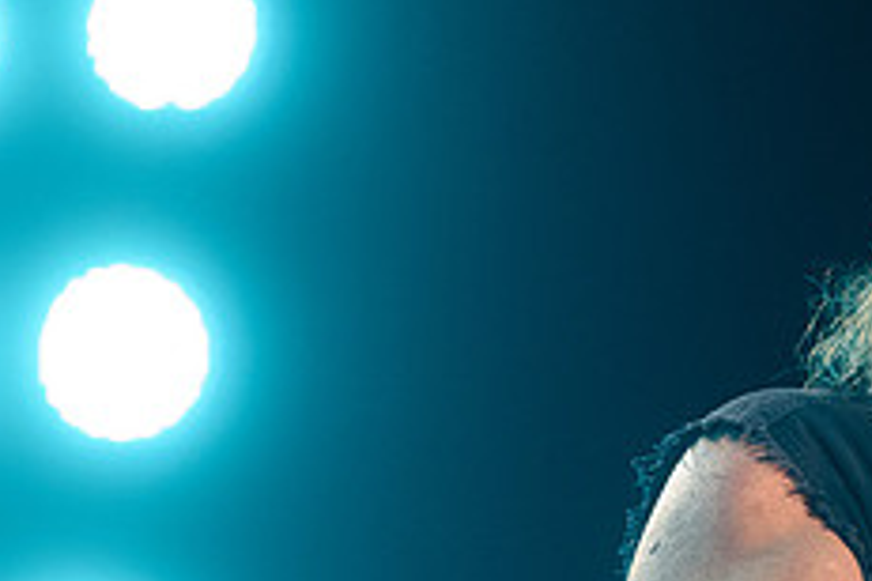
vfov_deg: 4.0
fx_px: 8332
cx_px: 1189
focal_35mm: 344
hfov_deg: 5.9
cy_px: 552
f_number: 4
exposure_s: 1/500
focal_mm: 116
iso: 2500
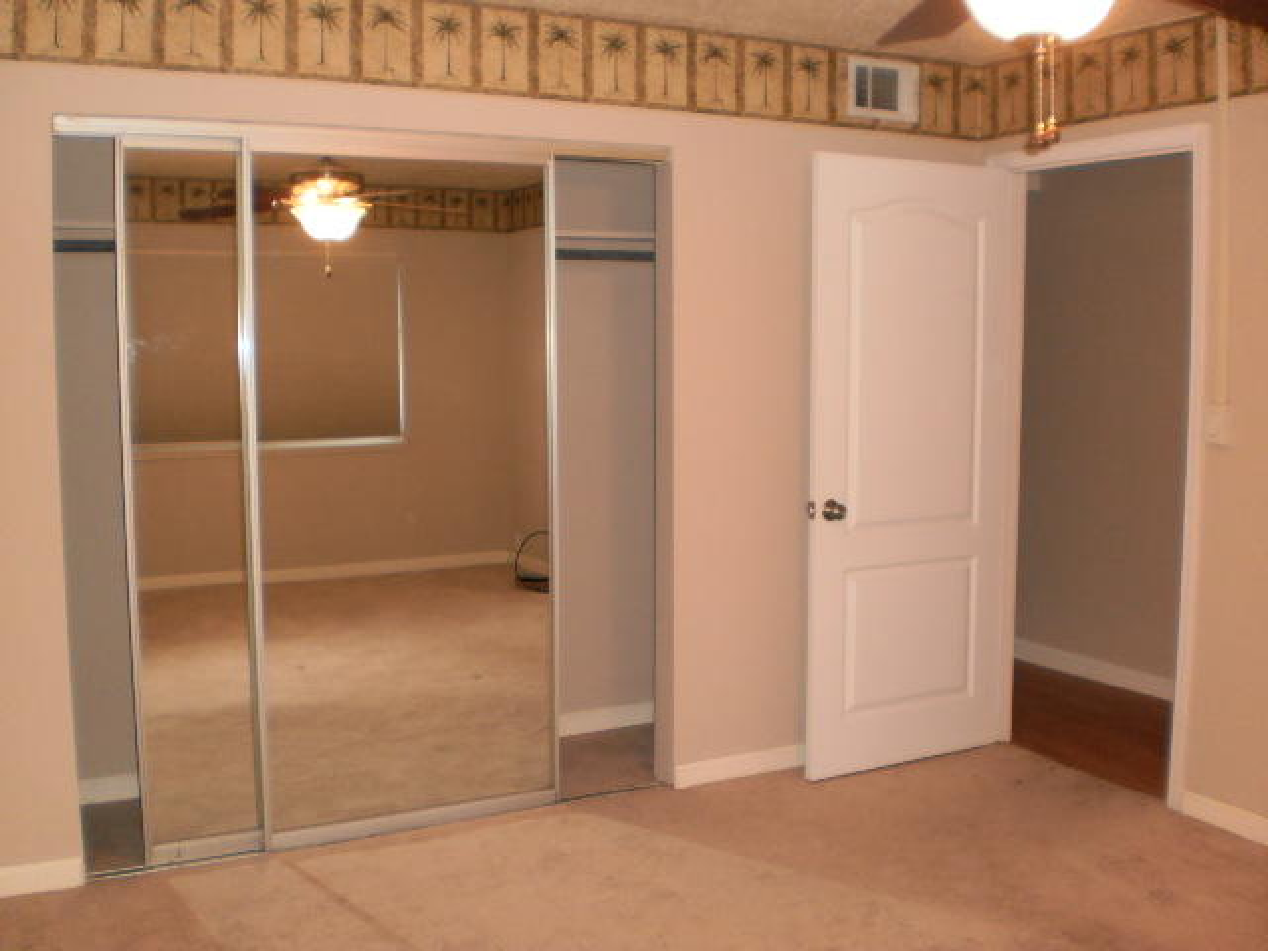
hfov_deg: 51.4
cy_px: 476
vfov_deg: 39.7
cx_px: 634
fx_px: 1319
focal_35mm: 36
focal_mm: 6.3
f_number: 3.1
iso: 200
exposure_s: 1/30
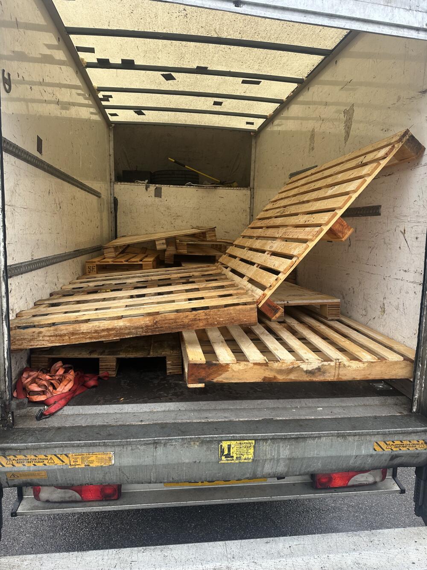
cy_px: 285
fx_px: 395
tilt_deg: -4.1
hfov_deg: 56.8
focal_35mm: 24
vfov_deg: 71.6
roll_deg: -2.3
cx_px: 214
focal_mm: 6.86
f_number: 1.78
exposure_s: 1/980
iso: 80
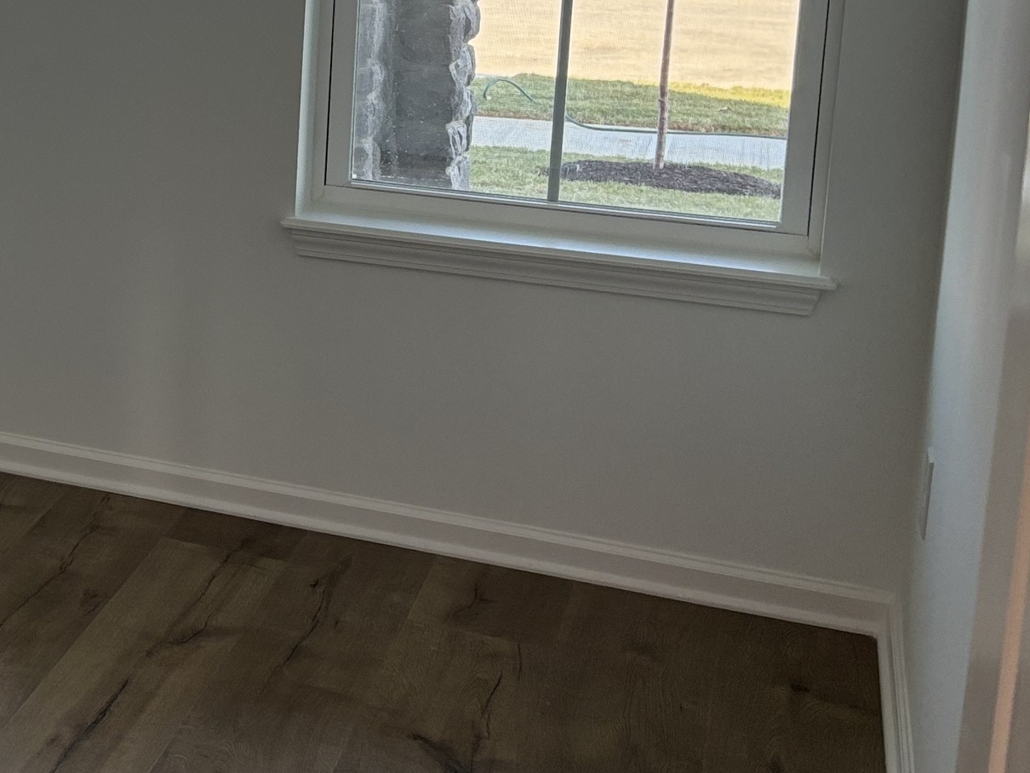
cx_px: -251
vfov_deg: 21.7
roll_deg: +0.1
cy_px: 71
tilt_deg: -9.5
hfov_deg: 25.8
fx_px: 1964
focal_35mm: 66
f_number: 1.6
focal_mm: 5.96
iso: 64
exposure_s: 1/120
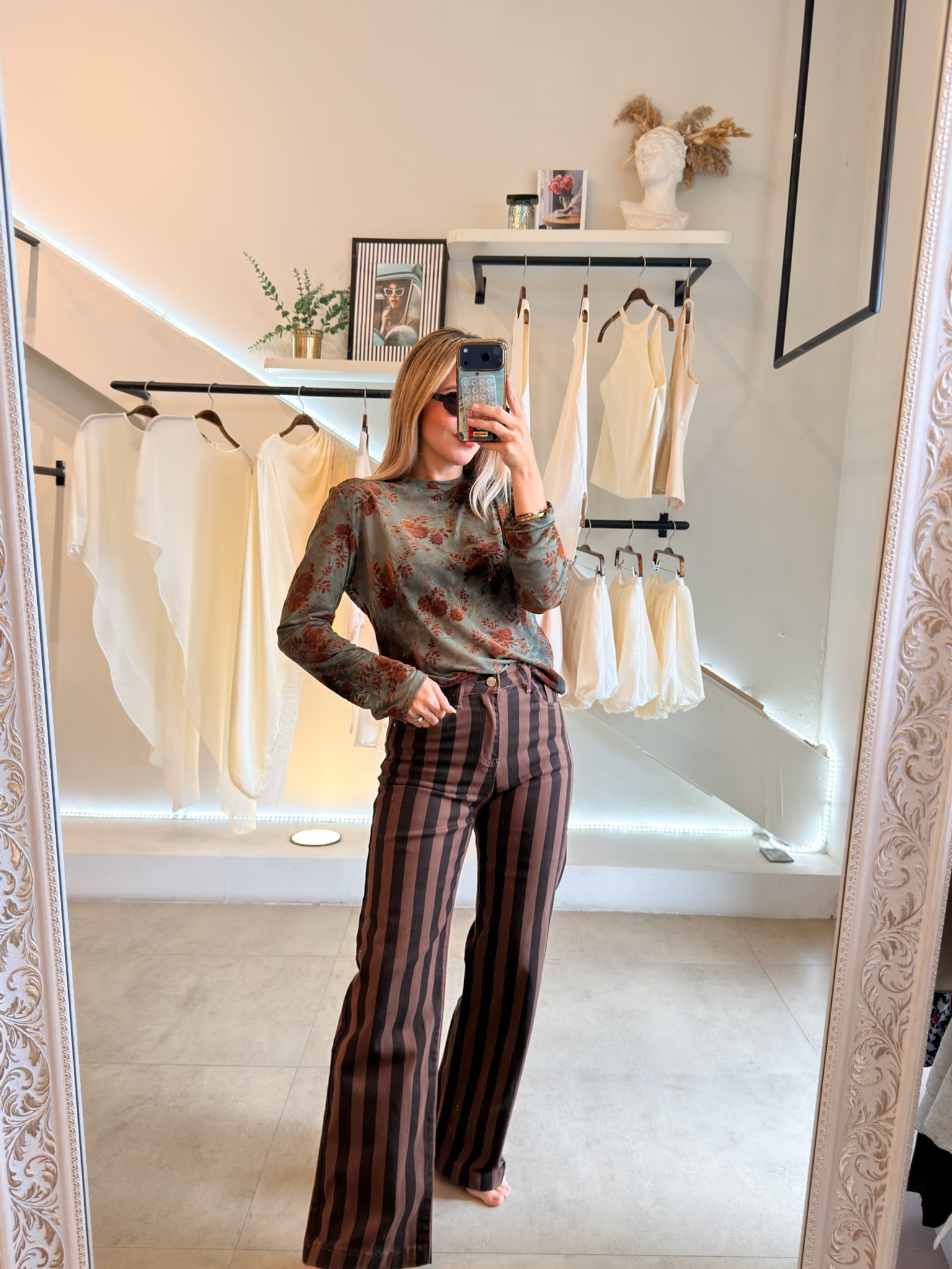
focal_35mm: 28
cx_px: 476
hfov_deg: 49.7
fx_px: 1027
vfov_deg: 63.4
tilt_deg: -22.6
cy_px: 634
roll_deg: -2.5
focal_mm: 6.76
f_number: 1.78
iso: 100
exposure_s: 1/120
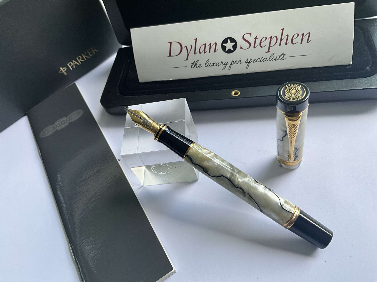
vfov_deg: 48.2
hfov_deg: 61.7
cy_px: 141
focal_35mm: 29
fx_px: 316
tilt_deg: -53.4
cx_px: 188
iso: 40
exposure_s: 1/122
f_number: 1.8
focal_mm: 3
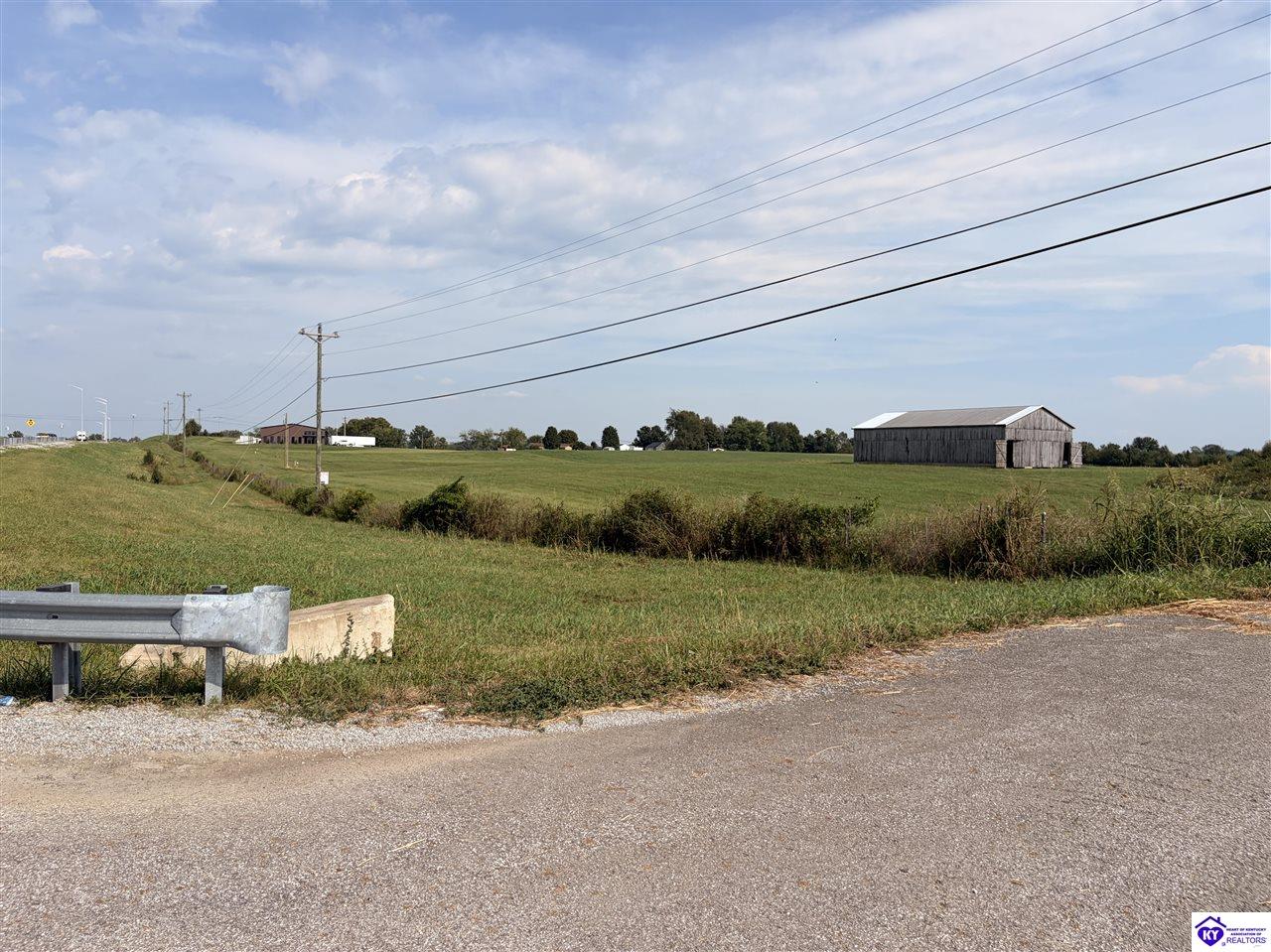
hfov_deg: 67.3
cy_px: 476
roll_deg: -0.7
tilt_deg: -0.4
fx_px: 954
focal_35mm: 26
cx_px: 636
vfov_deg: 53.0
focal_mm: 5.96
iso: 50
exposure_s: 1/5348
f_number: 1.6
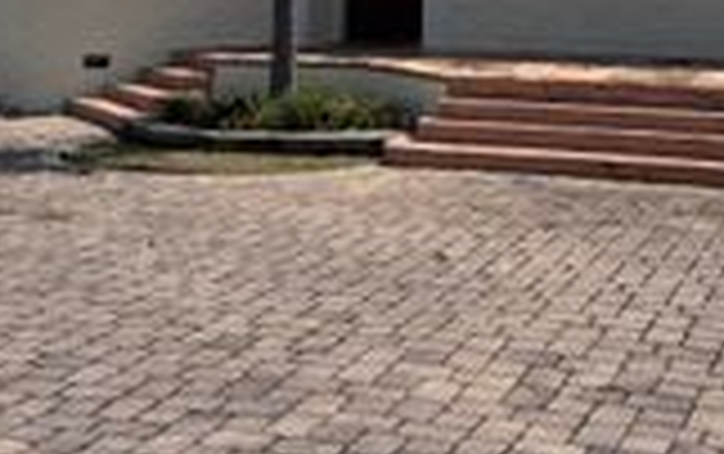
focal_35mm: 79
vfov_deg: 15.9
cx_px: 378
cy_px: -106
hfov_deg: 26.1
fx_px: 1560
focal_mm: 6.76
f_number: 1.78
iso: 80
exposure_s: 1/7092
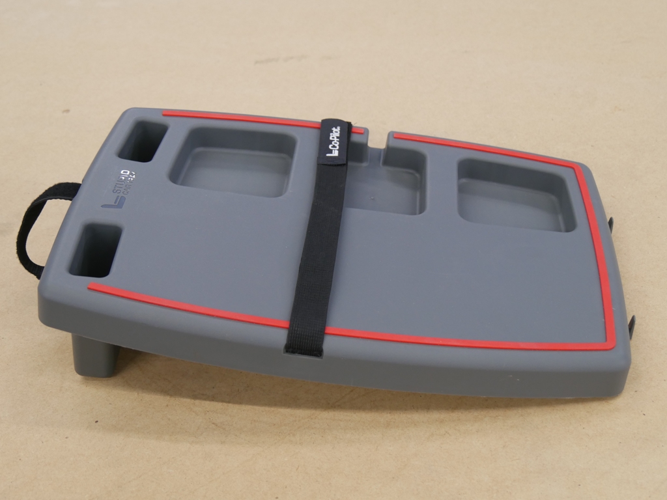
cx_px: 334
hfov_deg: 36.8
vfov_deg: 28.0
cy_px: 250
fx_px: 1002
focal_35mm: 52
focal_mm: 26
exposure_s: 1/60
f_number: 4.2
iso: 640
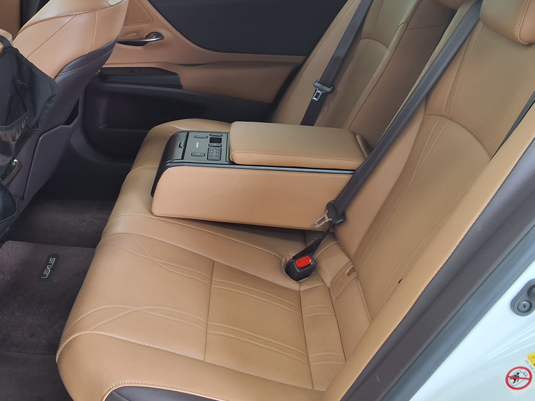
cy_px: 141
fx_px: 665
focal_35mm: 43
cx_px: 217
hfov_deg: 43.7
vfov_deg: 33.4
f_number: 1.9
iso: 50
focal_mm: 2.91
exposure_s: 1/60
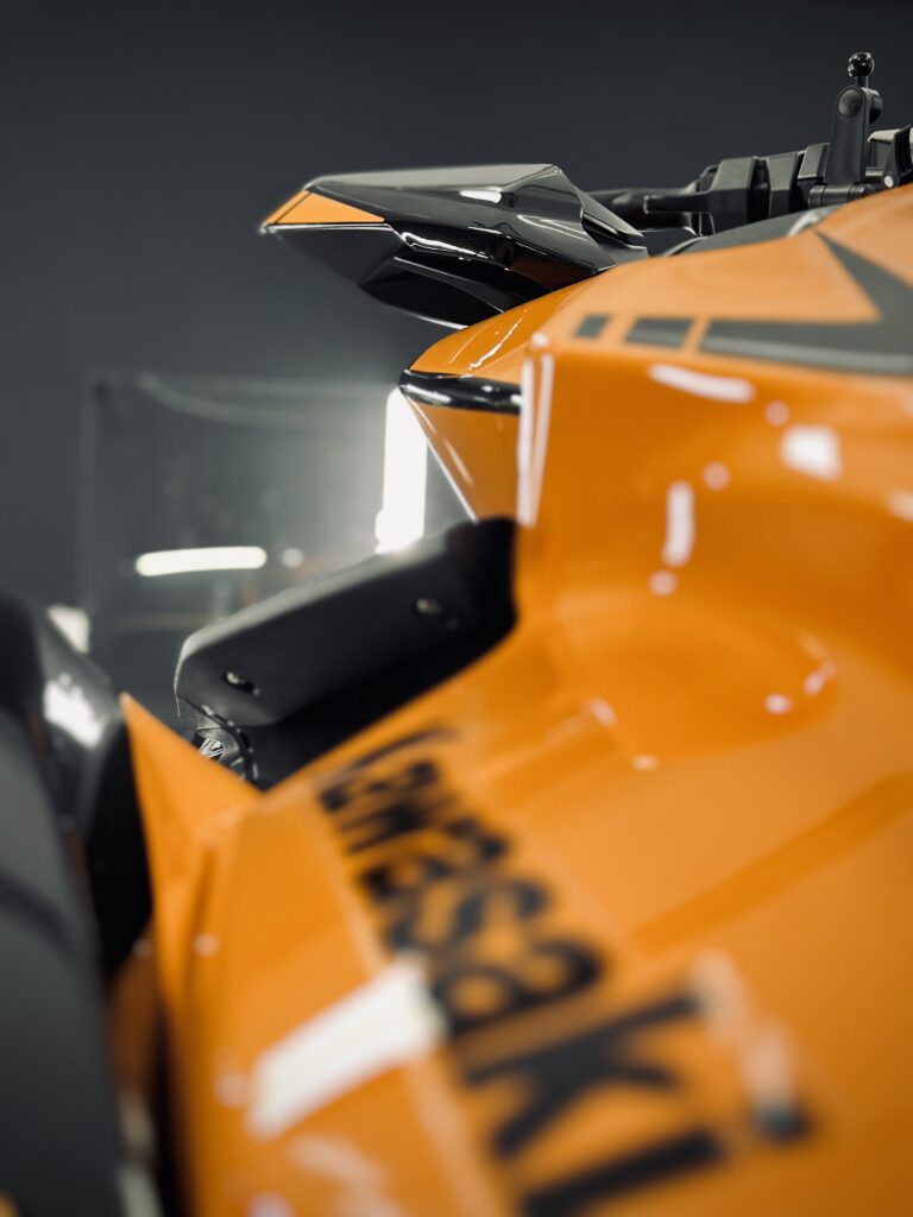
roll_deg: -2.9
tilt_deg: +0.3
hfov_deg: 30.3
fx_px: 1688
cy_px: 608
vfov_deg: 39.7
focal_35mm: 48
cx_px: 456
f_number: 1.78
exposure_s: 1/50
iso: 320
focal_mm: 6.86
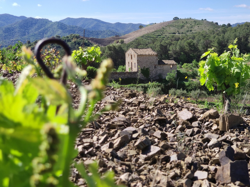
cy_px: 94
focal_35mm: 31
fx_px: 224
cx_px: 125
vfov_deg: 45.4
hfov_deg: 58.4
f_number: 2.2
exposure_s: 1/919
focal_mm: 6.22
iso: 100
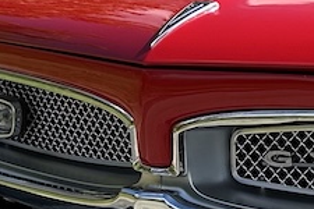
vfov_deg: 8.6
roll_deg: -1.2
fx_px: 1369
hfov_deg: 12.2
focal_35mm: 157
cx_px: 539
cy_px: -63
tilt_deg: -2.0
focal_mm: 6.86
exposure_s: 1/2967
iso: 80
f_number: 1.78
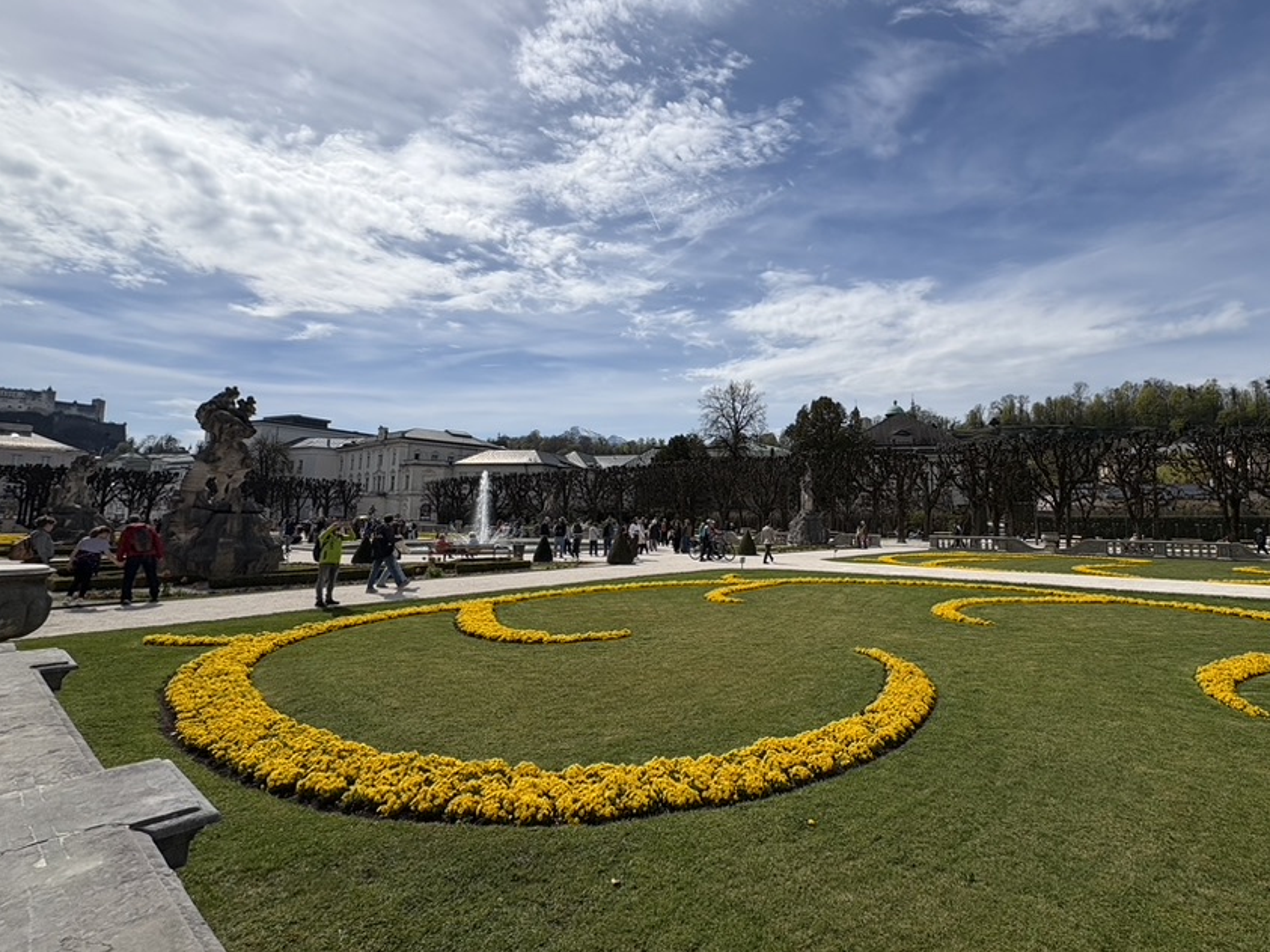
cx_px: 758
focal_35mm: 17
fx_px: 624
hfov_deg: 89.9
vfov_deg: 74.6
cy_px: 446
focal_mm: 2.22
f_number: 2.2
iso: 50
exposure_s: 1/5263
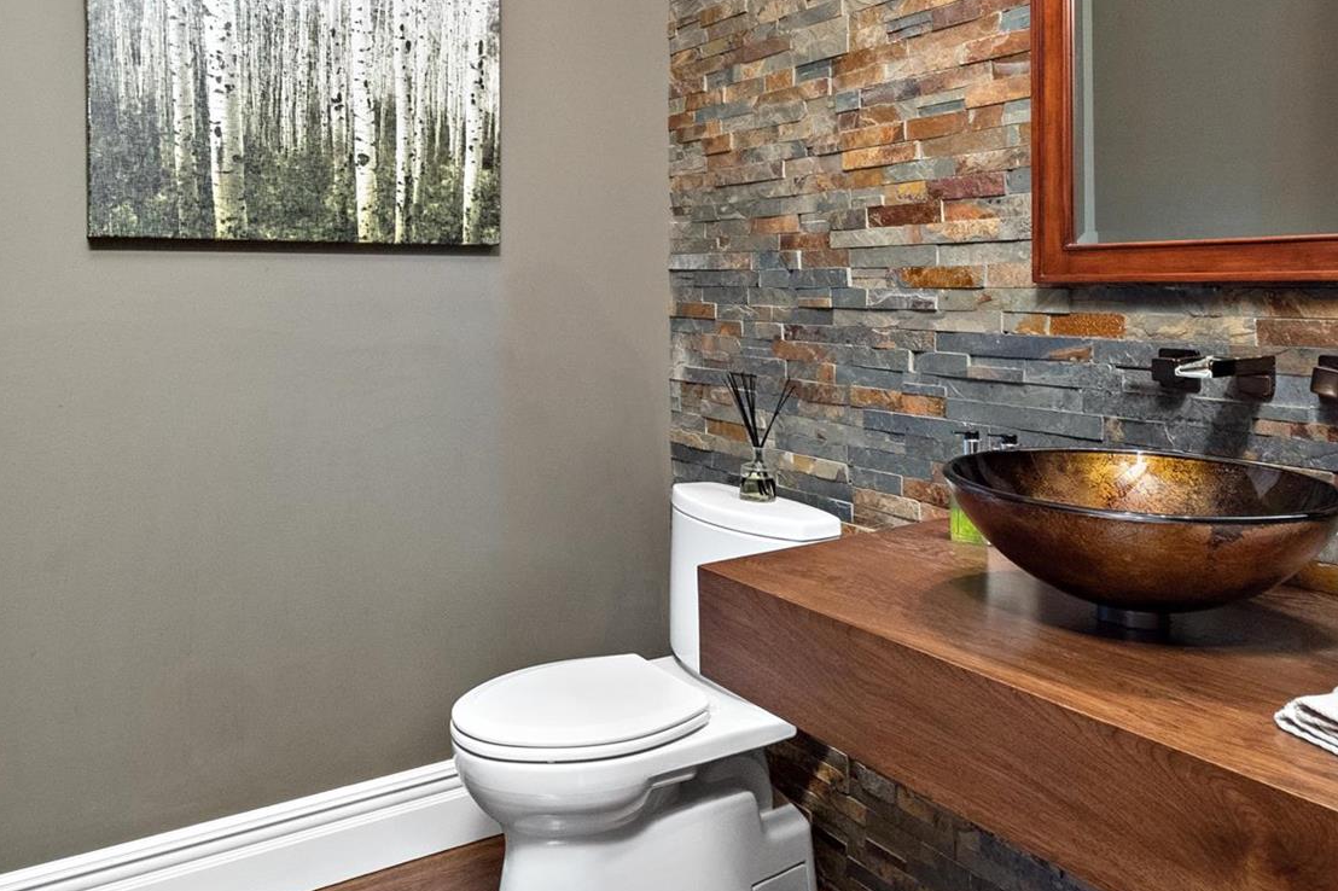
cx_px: 586
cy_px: 287
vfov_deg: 48.6
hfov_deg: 69.1
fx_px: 966
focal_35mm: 26
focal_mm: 9
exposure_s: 1/4
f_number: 5.6
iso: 640
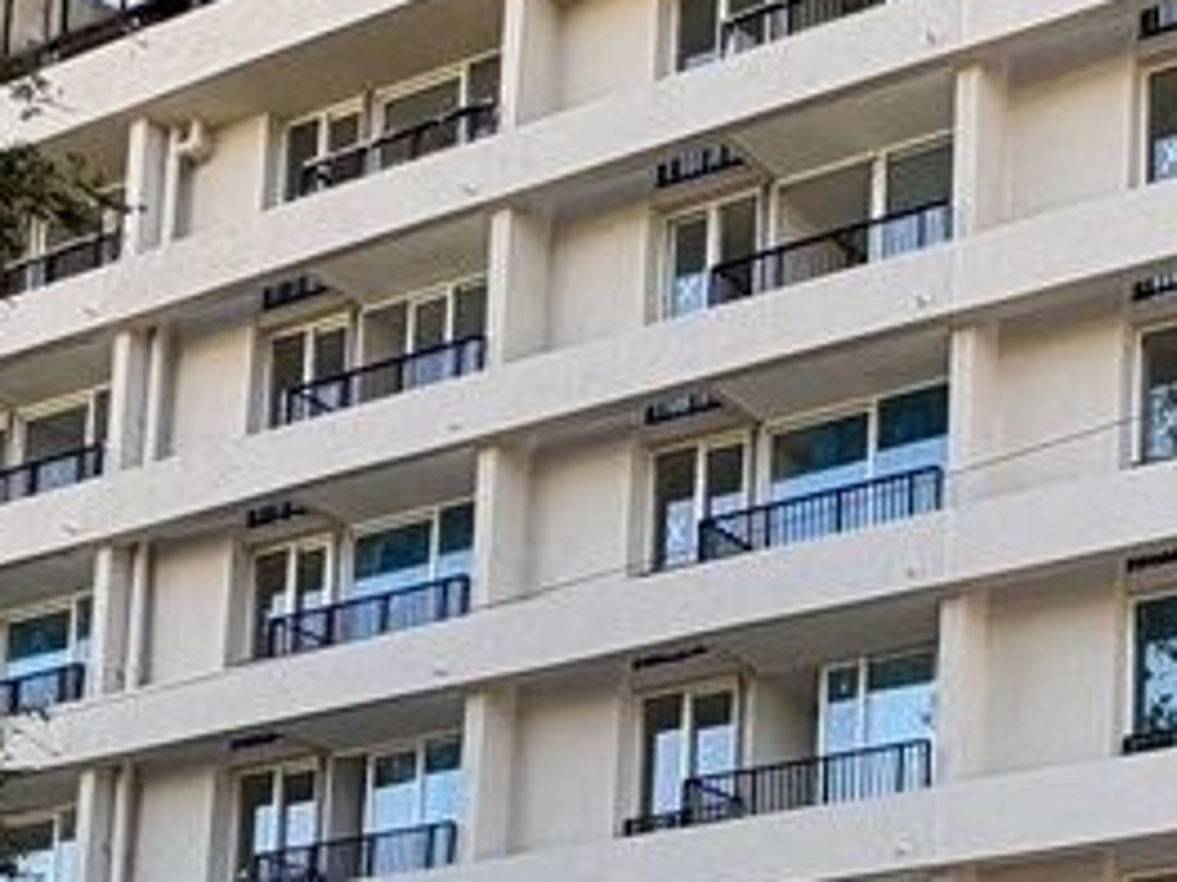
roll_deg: +0.1
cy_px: 1303
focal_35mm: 64
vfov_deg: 20.0
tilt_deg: +6.2
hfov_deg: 25.8
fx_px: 2175
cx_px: 1544
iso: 40
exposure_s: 1/226
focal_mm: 2.22
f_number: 2.2
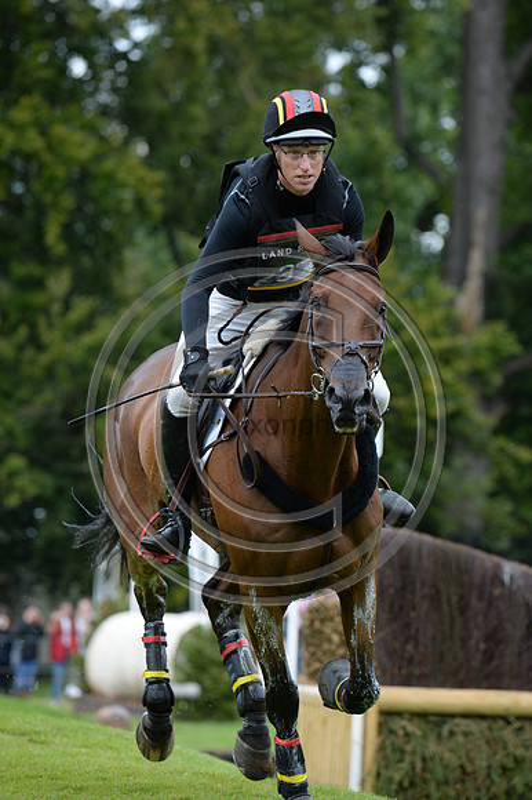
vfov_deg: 7.1
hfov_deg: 4.7
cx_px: 266
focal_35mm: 290
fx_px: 6436
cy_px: 400
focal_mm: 290
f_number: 6.3
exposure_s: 1/1000
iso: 1000
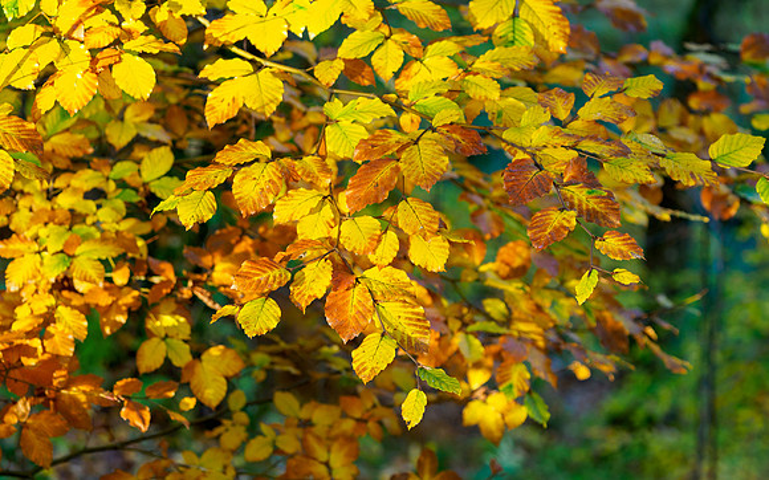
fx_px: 3471
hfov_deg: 12.6
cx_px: 384
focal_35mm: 166
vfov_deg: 7.9
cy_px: 274
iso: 400
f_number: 4
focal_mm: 78
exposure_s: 1/80
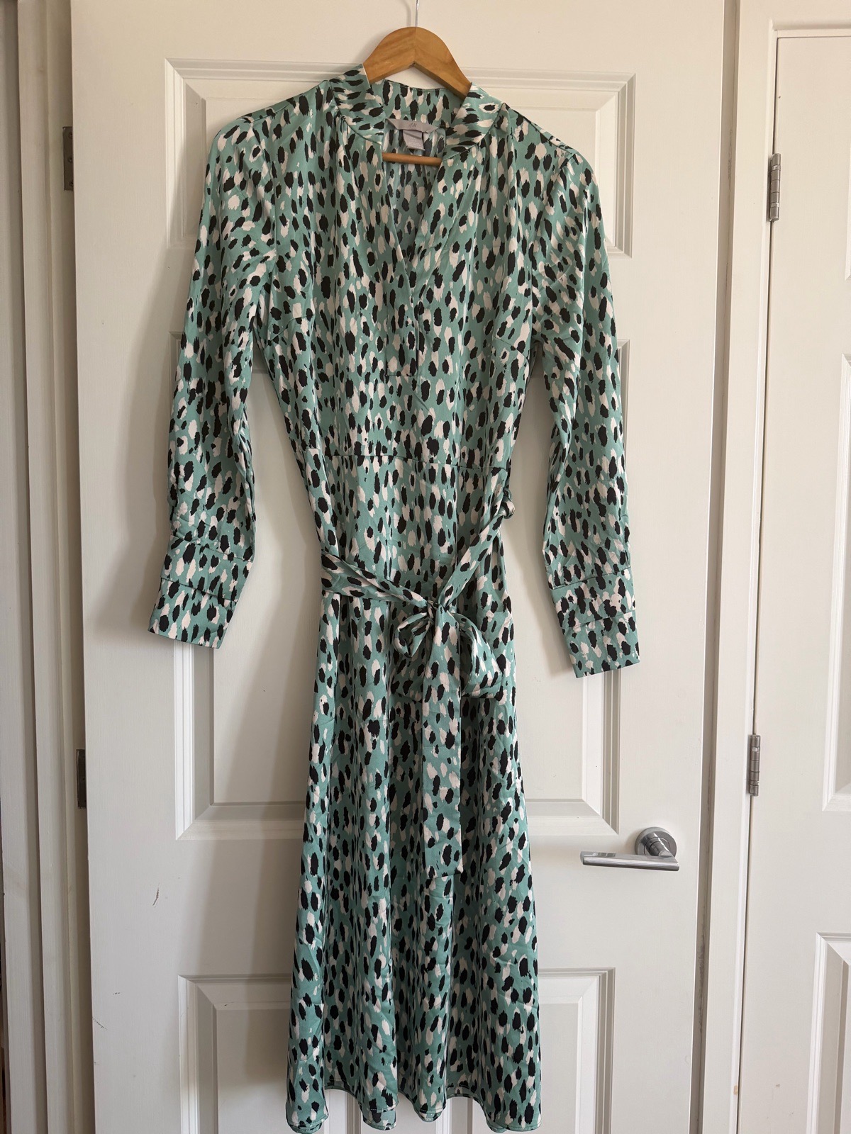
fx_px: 787
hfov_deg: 56.8
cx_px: 426
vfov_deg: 71.6
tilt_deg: -3.8
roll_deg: -0.6
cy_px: 567
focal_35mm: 24
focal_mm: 6.76
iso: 200
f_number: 1.78
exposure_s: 1/120
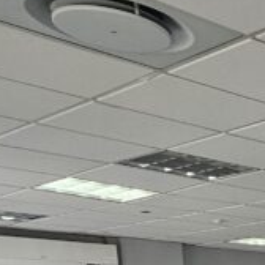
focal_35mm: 70
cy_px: 380
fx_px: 606
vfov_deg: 21.3
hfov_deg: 15.3
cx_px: 621
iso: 80
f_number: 2.2
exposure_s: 1/50
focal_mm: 2.2
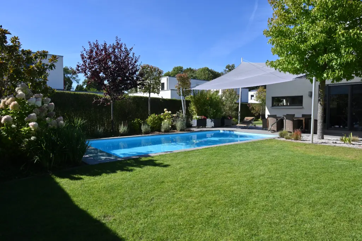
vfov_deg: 53.1
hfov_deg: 73.8
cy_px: 120
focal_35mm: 24
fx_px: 241
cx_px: 181
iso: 160
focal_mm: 24
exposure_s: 1/320
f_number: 9
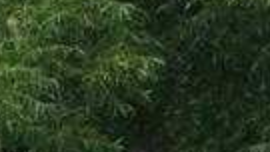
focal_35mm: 559
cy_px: 237
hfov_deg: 3.8
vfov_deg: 2.2
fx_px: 4003
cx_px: -462
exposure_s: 1/125
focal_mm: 47
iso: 200
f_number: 6.3
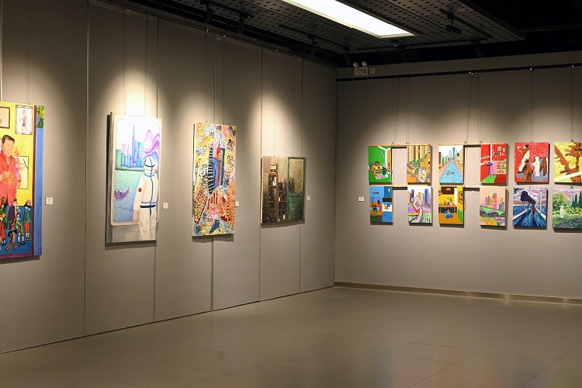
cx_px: 291
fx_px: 808
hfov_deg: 39.6
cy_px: 194
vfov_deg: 27.0
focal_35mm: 50
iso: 1600
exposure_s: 1/80
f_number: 5.6
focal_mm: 50
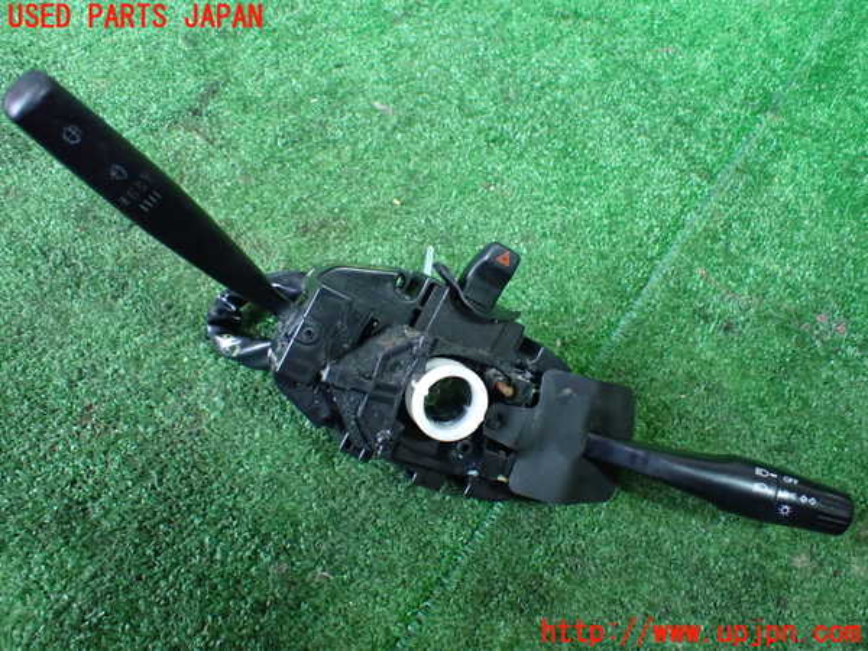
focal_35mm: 30
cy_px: 326
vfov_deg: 46.8
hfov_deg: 60.0
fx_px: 752
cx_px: 434
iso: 800
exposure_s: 1/30
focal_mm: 5.4
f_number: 2.3
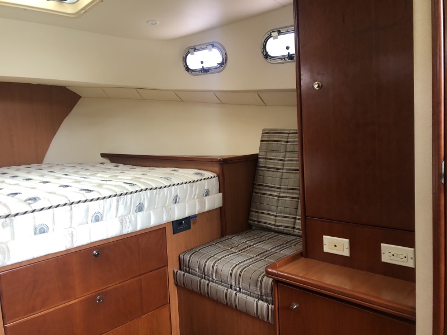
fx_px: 362
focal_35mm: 28
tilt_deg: -5.5
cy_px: 168
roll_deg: +2.7
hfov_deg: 63.4
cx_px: 224
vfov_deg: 49.7
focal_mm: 3.99
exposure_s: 1/15
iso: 64
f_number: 1.8
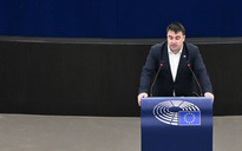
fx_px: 1800
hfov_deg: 7.7
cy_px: 45
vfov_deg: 4.8
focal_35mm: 273
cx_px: 179
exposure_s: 1/320
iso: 1000
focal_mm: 122
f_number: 2.8
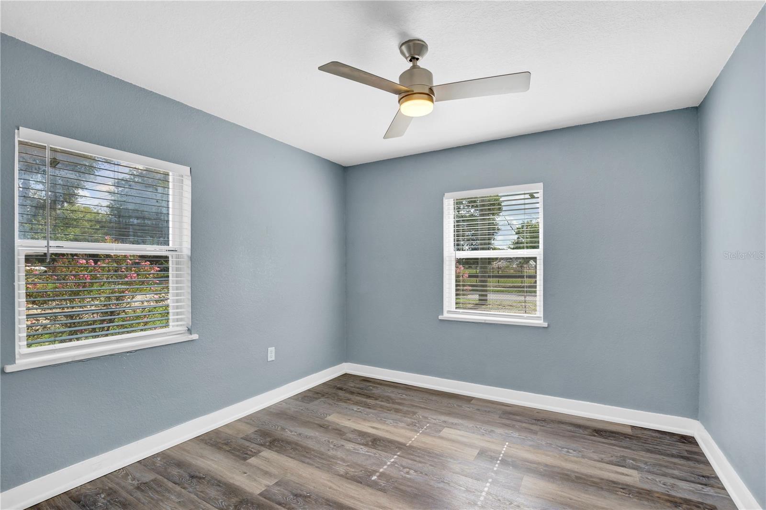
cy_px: 255
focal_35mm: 15
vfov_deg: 77.3
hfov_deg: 100.4
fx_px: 319
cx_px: 383
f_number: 10
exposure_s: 1/25
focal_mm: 10
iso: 200
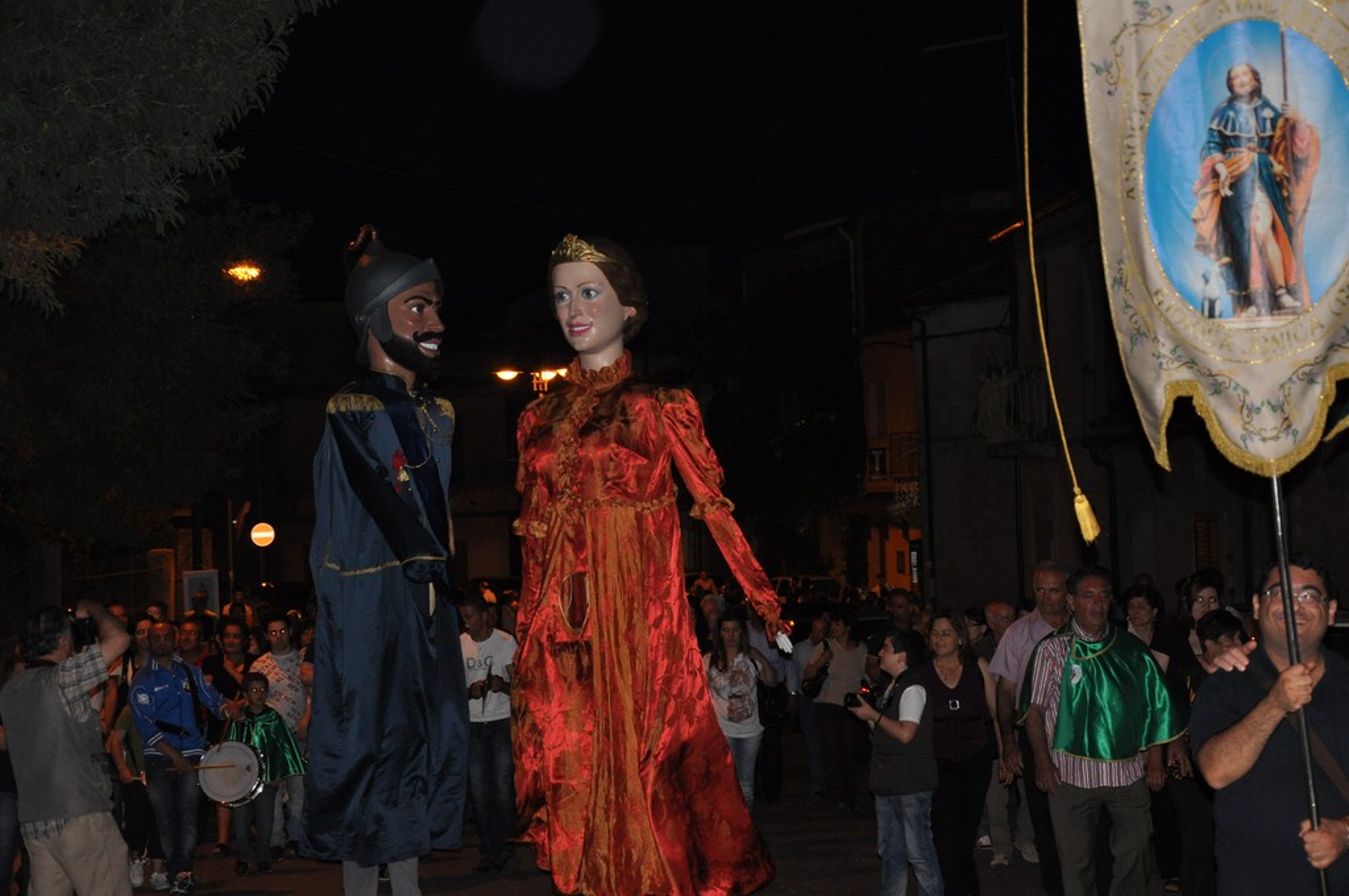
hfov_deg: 26.0
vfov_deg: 17.4
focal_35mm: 78
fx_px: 2919
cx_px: 674
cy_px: 448
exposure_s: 1/60
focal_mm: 52
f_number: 5
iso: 800
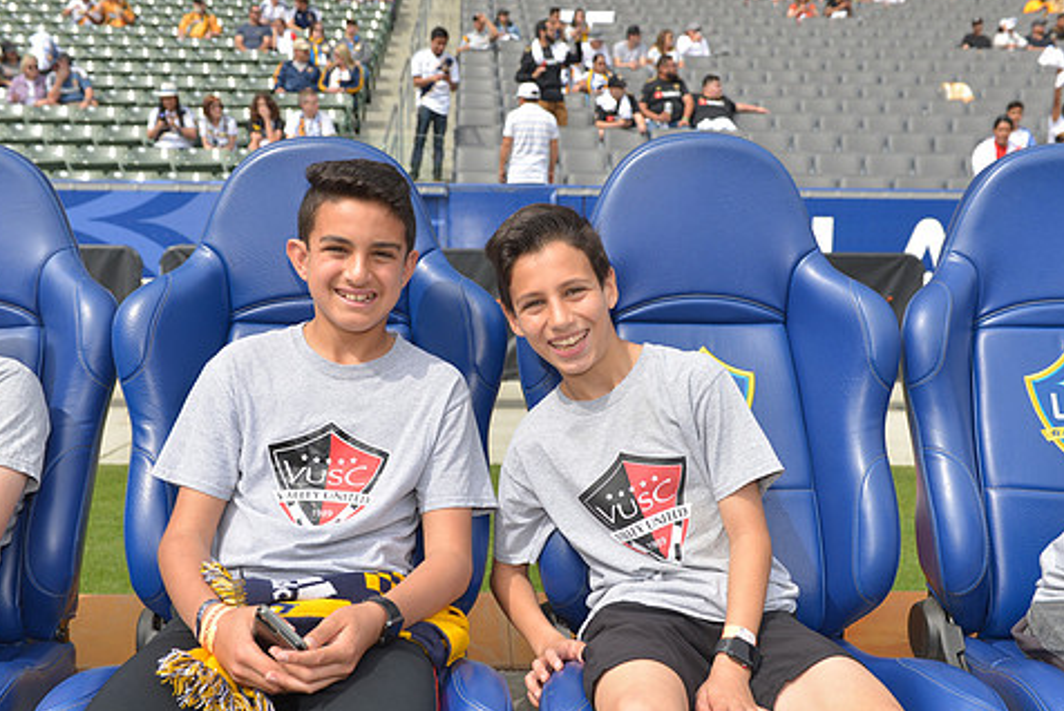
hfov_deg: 49.5
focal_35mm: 39
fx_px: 1153
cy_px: 415
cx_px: 525
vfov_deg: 34.2
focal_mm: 32
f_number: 5
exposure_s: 1/800
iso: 200
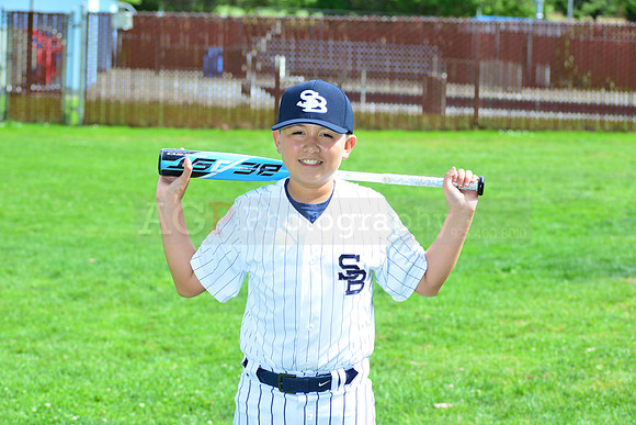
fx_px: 1767
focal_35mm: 100
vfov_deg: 13.7
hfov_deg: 20.4
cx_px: 318
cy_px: 212
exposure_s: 1/200
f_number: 8
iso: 200
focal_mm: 100
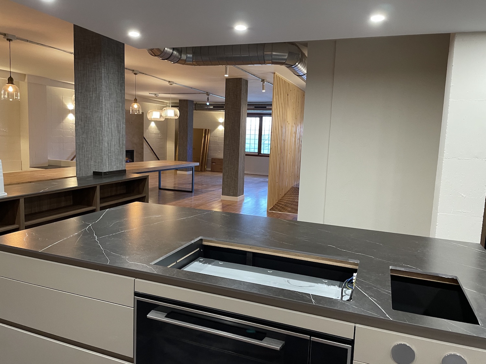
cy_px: 182
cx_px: 243
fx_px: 365
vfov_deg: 53.1
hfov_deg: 67.3
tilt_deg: -7.0
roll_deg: -1.5
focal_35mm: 26
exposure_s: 1/50
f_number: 1.6
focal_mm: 4.2
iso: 200
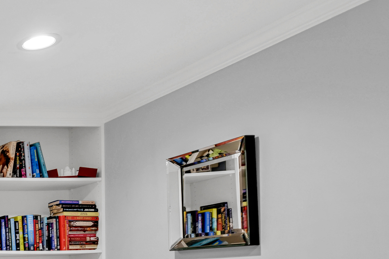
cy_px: 263
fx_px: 540
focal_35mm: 50
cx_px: -205
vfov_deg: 25.6
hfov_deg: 26.9
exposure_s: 1/125
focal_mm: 16
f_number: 8
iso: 200
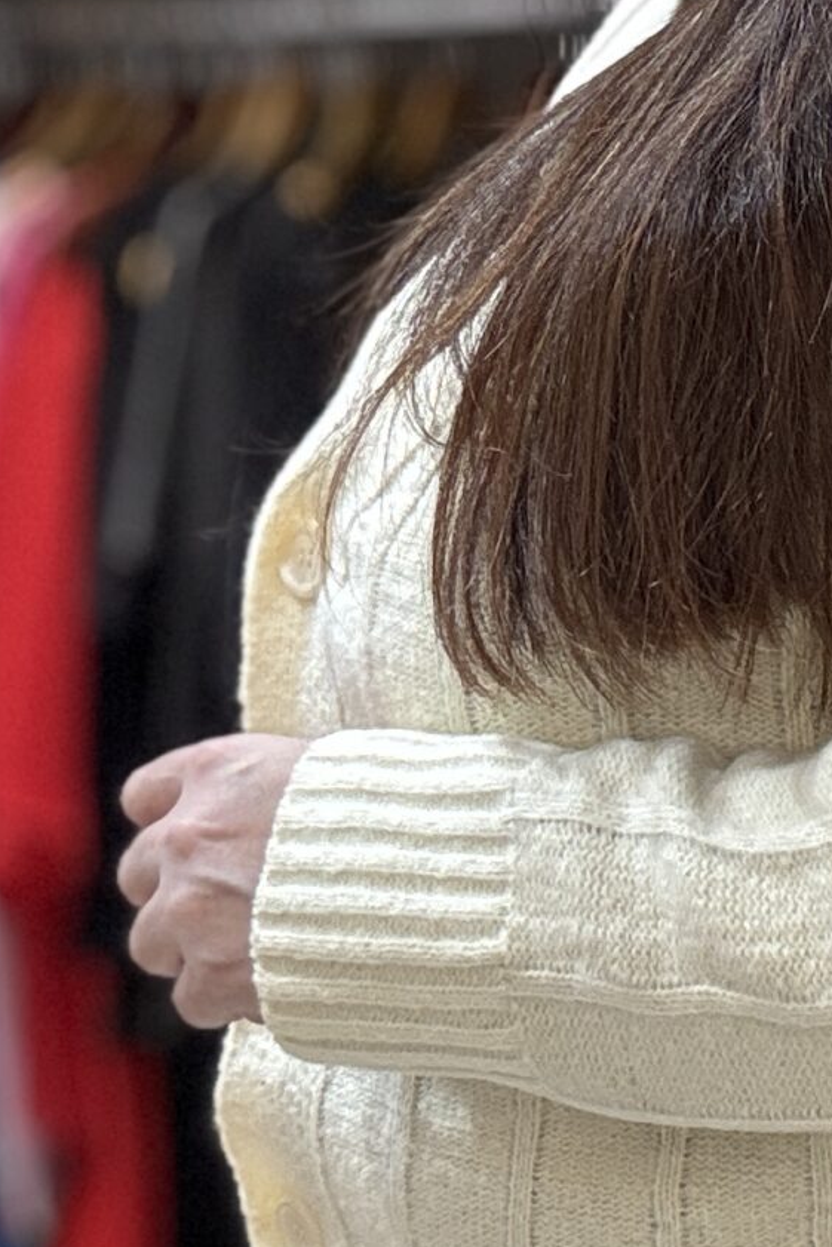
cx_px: 865
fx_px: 3292
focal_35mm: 95
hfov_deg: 14.1
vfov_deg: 21.4
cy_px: 555
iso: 125
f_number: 1.9
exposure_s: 1/50
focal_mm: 2.69
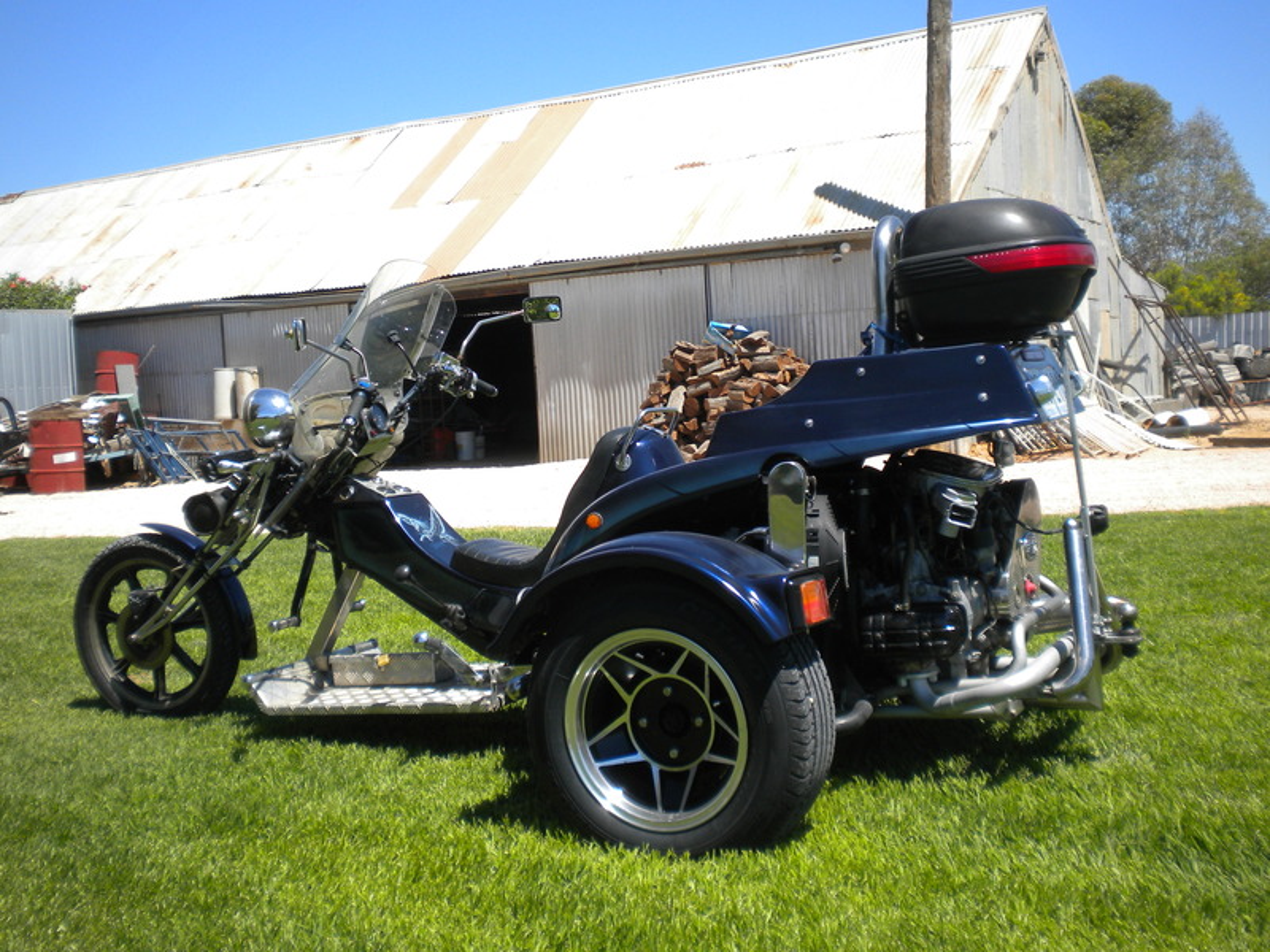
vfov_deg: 35.1
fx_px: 1504
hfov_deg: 45.8
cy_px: 476
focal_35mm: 41
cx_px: 635
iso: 80
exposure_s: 1/402
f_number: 4.9
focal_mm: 7.4
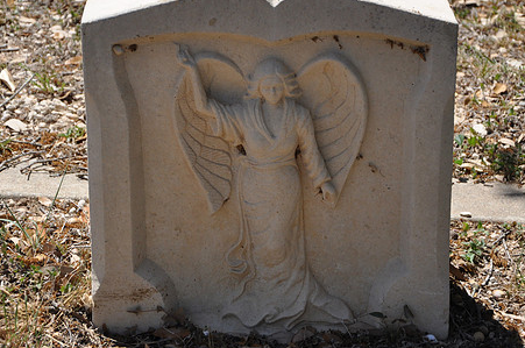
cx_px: 278
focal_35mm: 112
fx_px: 1630
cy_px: 147
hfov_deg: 18.3
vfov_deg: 12.2
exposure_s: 1/400
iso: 400
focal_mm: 58
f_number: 5
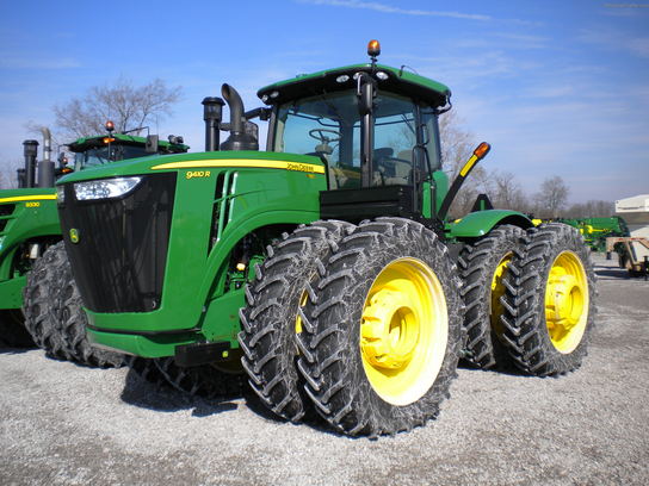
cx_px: 324
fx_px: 656
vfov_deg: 40.7
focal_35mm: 35
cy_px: 243
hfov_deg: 52.6
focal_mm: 6.3
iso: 80
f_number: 4.6
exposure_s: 1/768
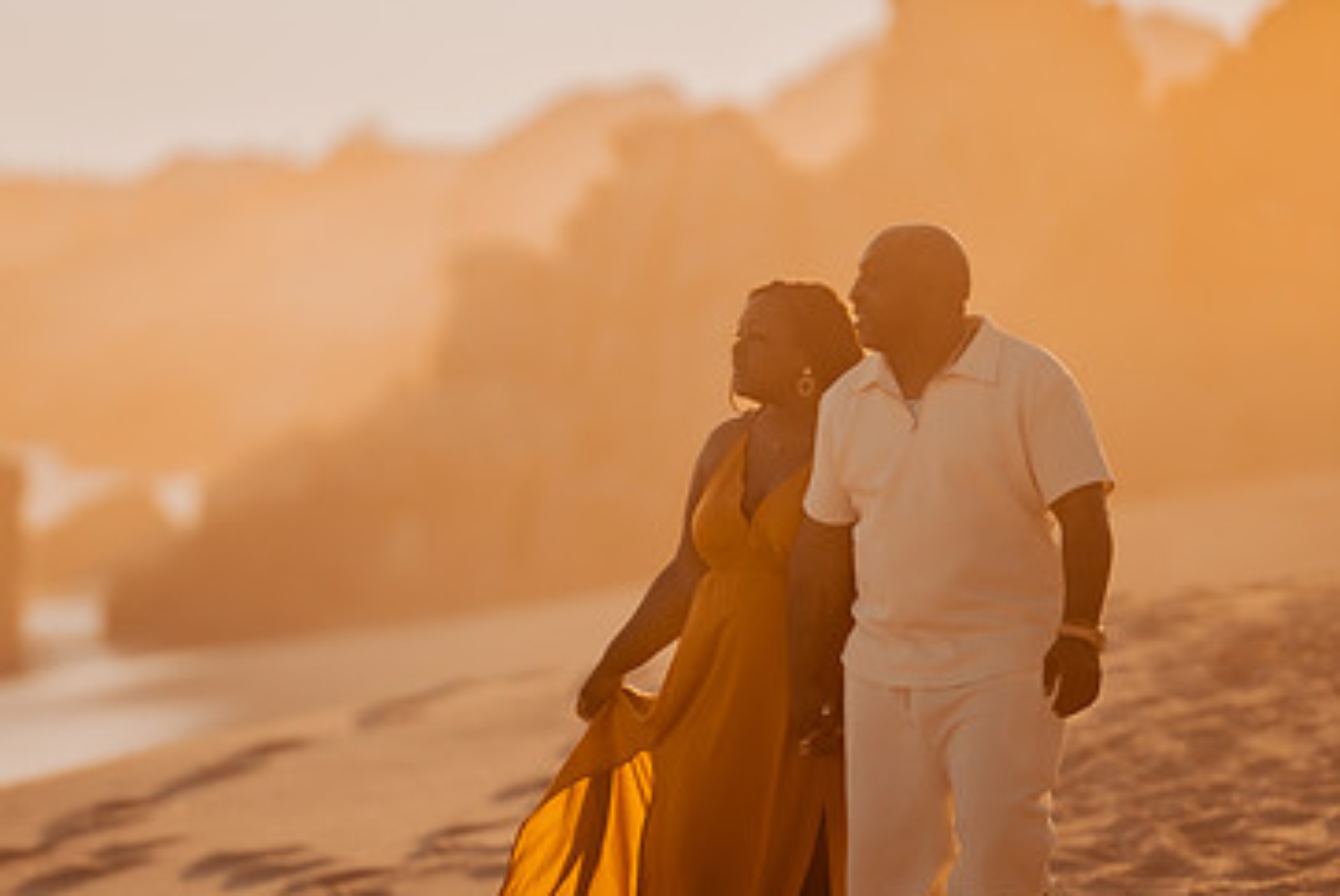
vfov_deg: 6.4
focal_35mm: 216
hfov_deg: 9.5
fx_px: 8046
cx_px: 511
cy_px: 528
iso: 100
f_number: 1.8
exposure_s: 1/8000
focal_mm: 135
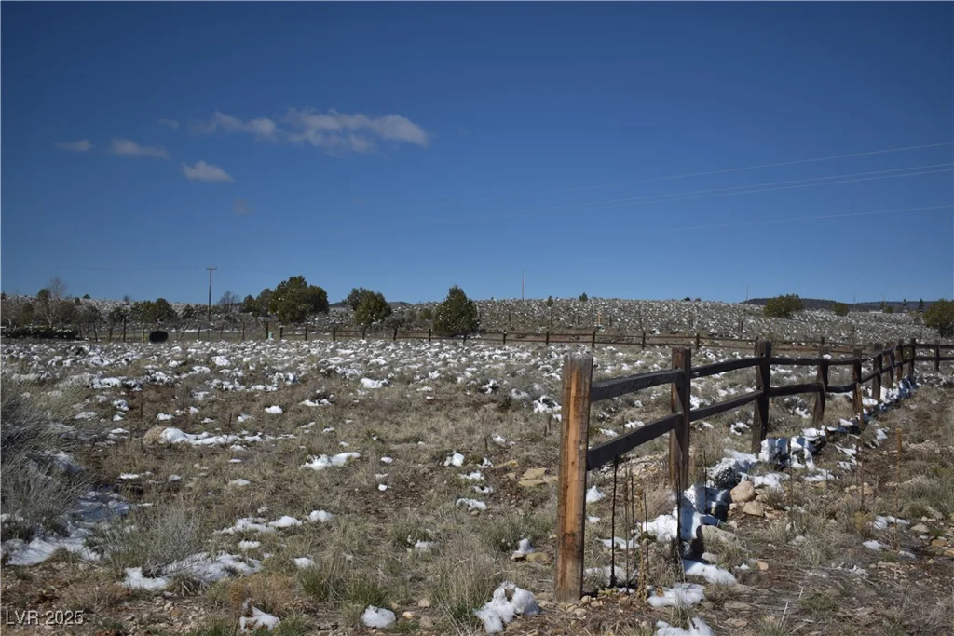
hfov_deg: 53.1
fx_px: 954
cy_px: 318
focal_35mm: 36
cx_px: 477
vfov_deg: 36.9
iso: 100
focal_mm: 24
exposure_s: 1/2500
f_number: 4
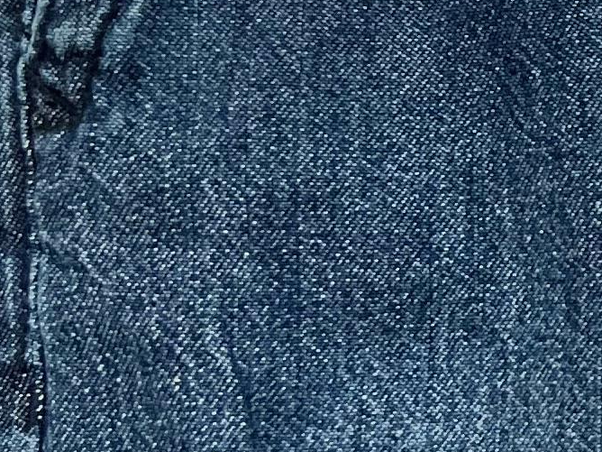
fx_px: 2730
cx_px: 1172
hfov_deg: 11.4
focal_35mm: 157
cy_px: 206
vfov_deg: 9.5
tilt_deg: -86.4
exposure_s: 1/100
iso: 80
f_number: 1.5
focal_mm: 5.7
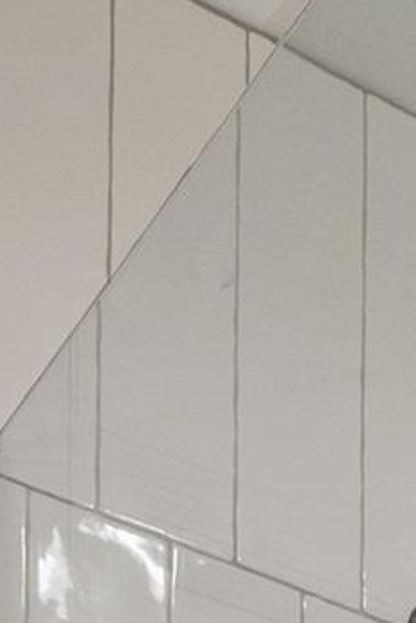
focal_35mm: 132
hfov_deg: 9.5
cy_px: 1983
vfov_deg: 10.2
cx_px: 930
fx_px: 2286
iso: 320
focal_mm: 20
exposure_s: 1/40
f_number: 7.1
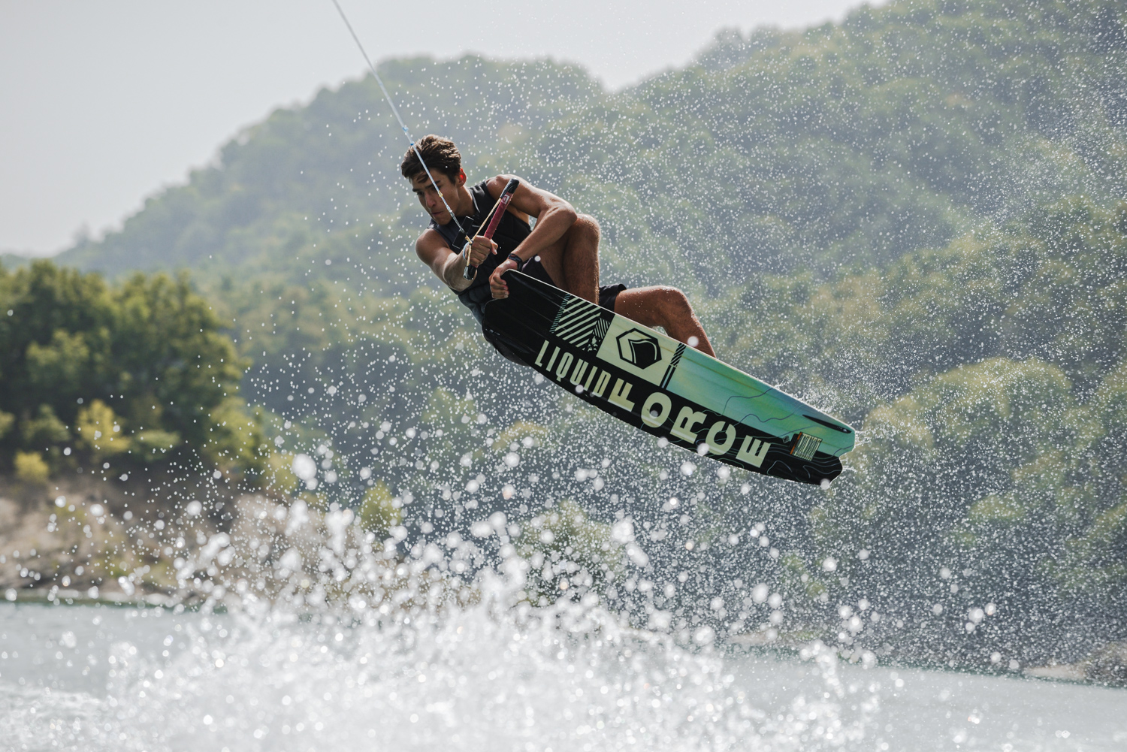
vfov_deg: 6.9
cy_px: 376
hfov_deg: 10.3
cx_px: 564
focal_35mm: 200
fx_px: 6263
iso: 280
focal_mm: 200
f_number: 6.3
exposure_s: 1/1600
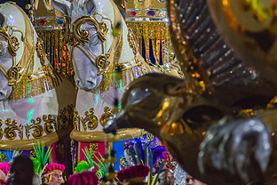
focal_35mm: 326
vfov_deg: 4.2
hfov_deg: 6.3
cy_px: 69
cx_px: 112
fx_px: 2508
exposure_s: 1/60
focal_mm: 165
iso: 2500
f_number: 5.3
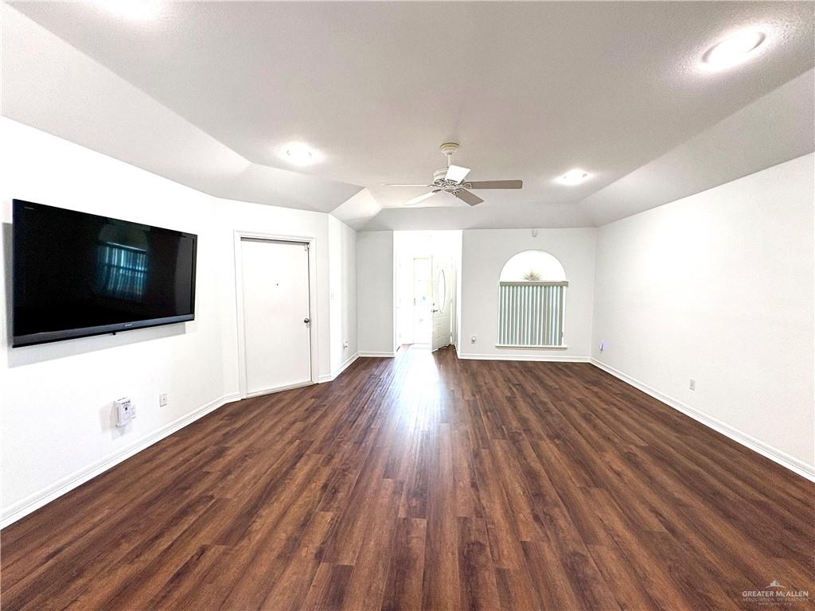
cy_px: 306
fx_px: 330
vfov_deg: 85.7
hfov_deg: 102.1
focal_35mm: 14
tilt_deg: -2.7
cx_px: 408
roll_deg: -0.7
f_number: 2.2
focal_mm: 2.22
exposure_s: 1/120
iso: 125
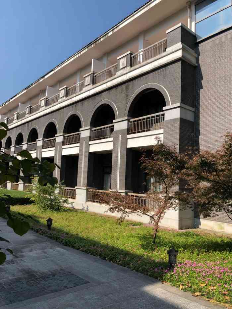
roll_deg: -2.7
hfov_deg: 48.2
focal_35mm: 29
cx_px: 116
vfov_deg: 61.7
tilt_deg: +5.9
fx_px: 259
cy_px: 154
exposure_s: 1/1715
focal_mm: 3.99
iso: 20
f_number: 1.8
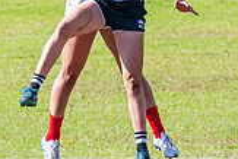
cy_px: 10
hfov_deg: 1.2
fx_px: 11103
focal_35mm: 1678
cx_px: 197
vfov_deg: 0.8
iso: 800
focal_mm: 250
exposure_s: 1/2000
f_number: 7.1
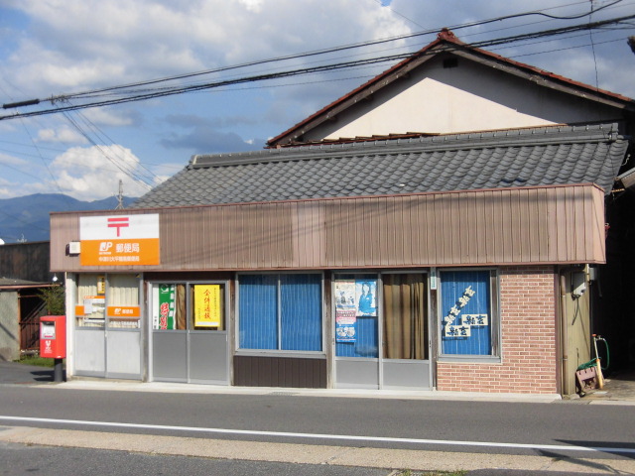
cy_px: 238
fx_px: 936
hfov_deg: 37.5
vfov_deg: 28.6
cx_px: 318
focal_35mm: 51
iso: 100
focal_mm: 9.16
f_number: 10.1
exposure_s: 1/200
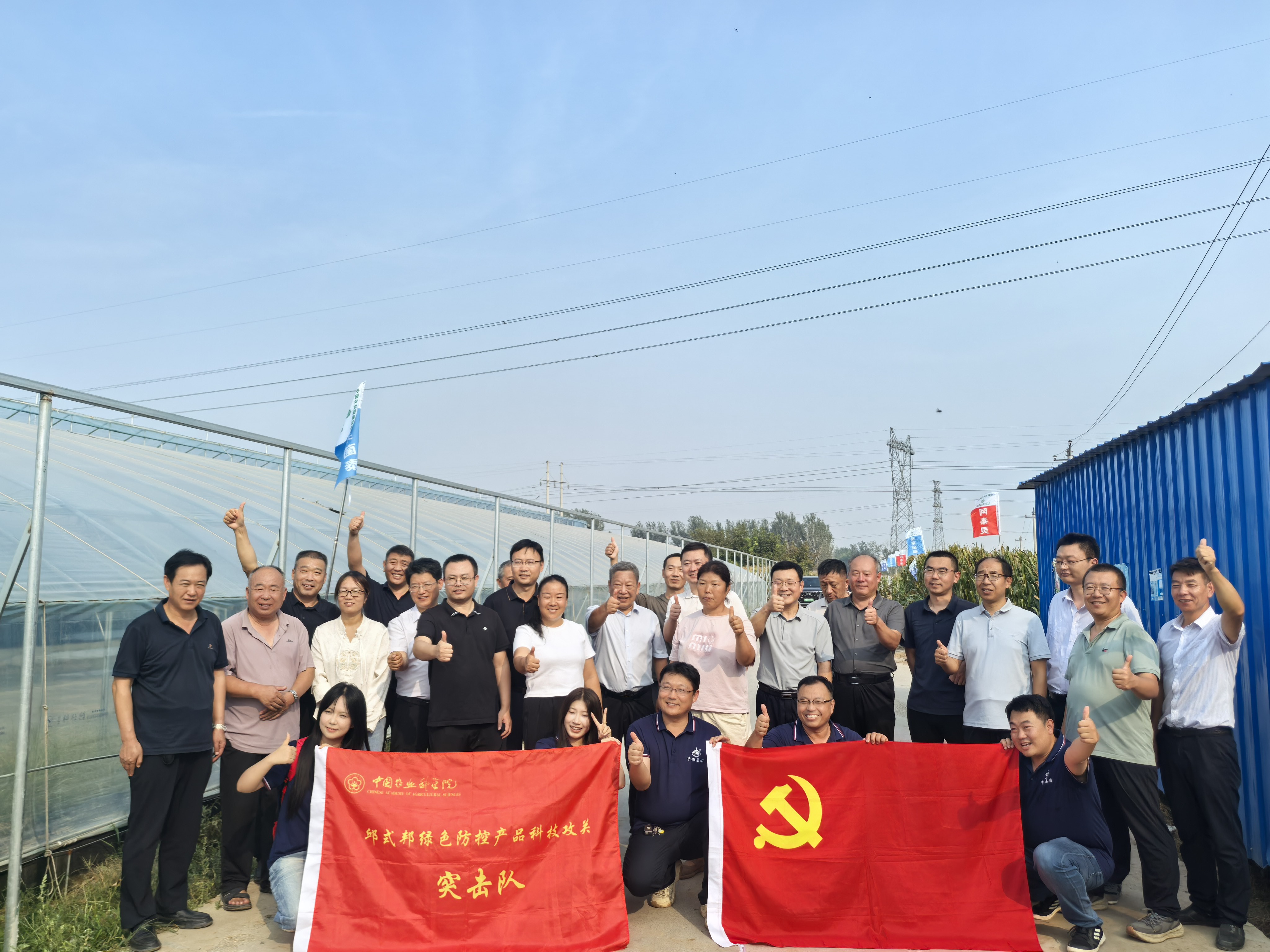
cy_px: 476
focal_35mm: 27
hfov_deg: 65.3
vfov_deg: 51.4
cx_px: 635
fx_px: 991
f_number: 1.4
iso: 50
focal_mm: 5.75
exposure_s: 1/4545
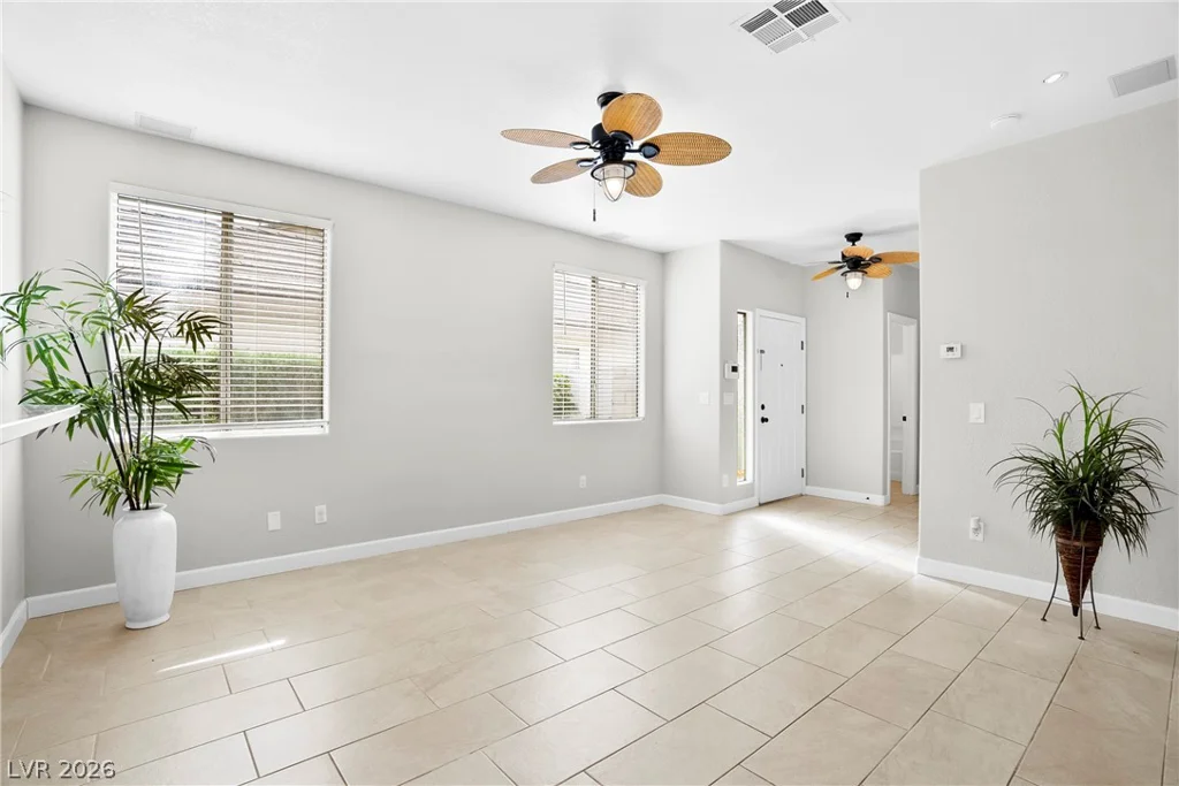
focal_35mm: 16
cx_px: 590
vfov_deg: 73.8
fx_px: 524
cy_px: 393
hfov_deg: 96.7
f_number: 9
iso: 800
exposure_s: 1/13
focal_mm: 16
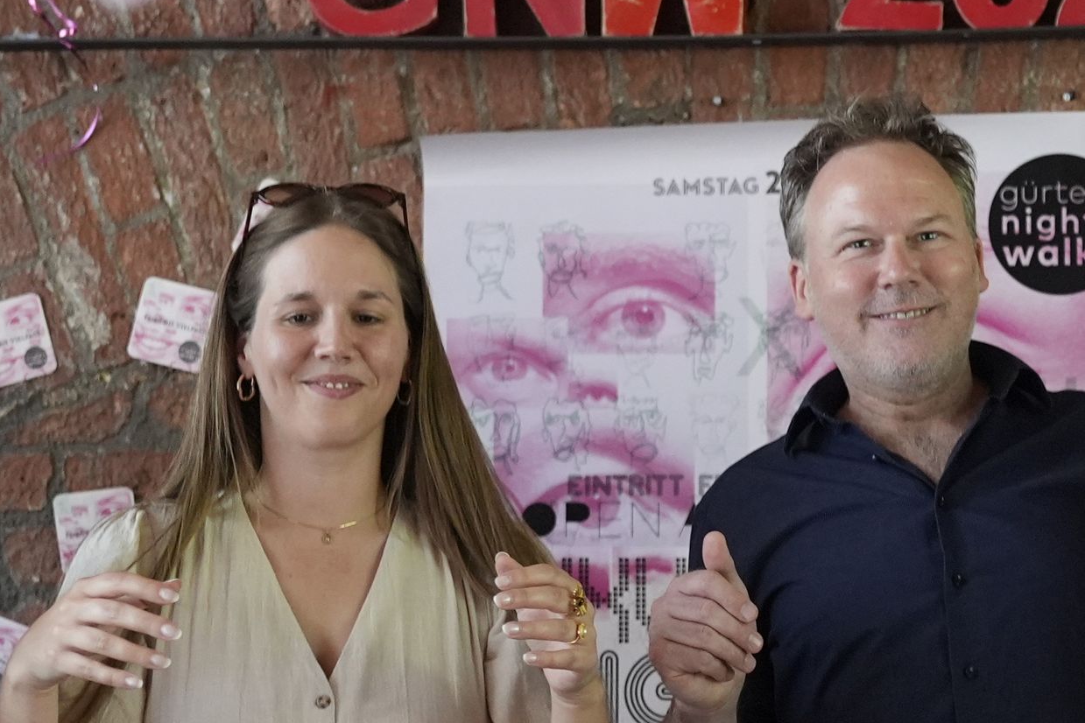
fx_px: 3405
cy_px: 280
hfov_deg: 18.1
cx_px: 658
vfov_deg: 12.1
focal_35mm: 113
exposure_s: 1/640
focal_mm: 35
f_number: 2
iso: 2500
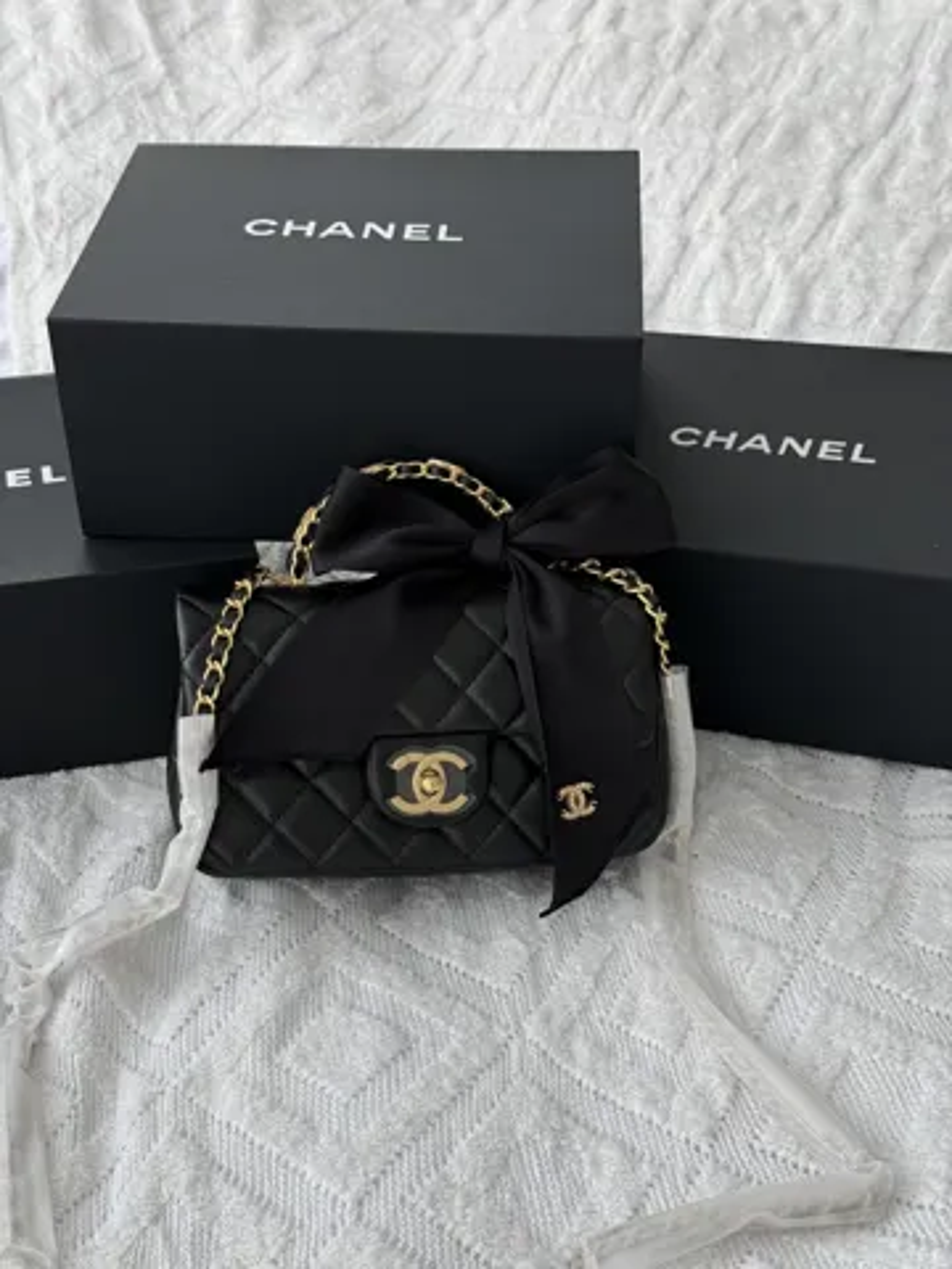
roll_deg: -2.0
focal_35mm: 48
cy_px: 634
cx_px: 476
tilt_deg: -37.3
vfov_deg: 39.7
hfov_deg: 30.3
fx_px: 1760
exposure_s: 1/323
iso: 100
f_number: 1.78
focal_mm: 6.76
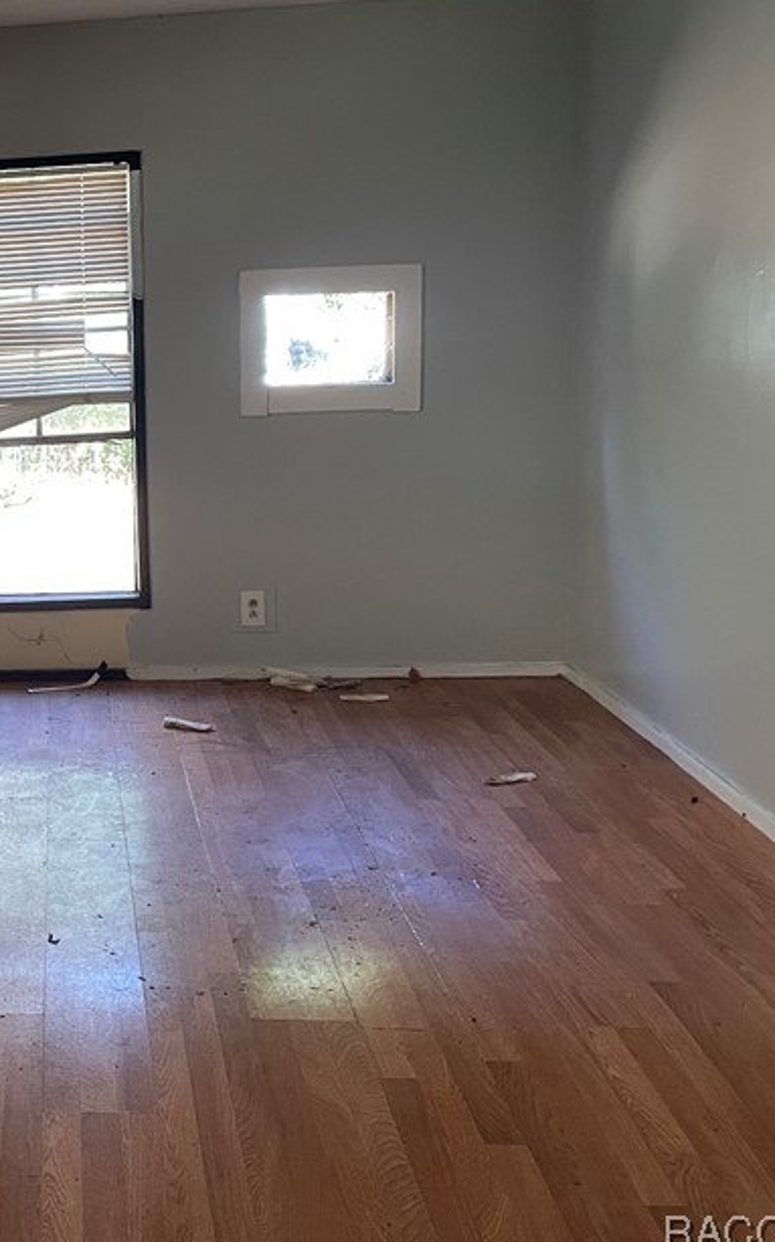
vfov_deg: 43.3
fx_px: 1557
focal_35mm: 46
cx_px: -105
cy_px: 502
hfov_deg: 25.6
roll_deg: +1.7
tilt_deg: -6.5
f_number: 1.6
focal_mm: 4.2
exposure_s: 1/68
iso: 125
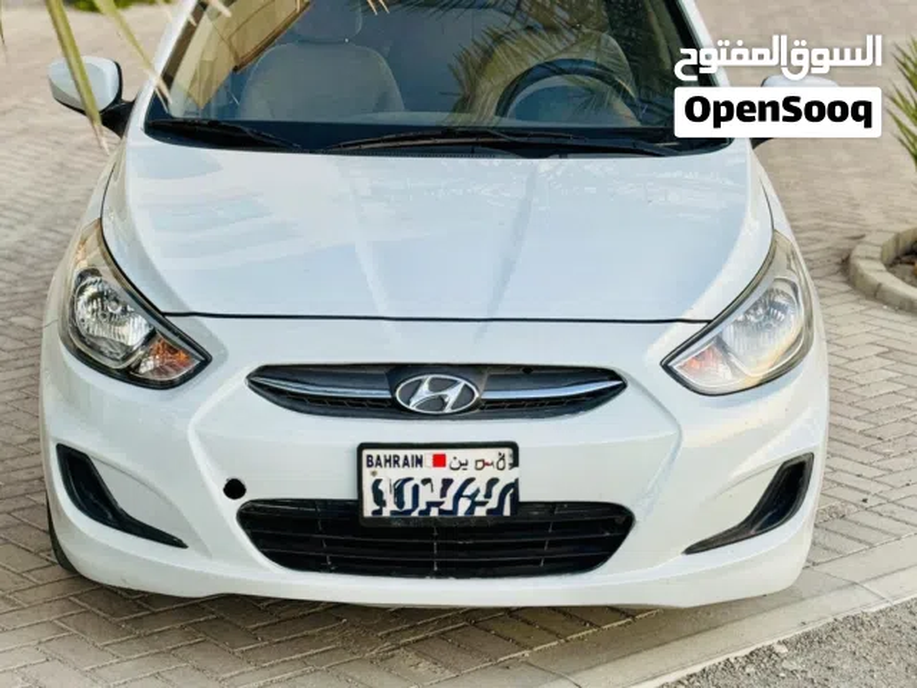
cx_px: 458
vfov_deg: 30.3
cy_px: 344
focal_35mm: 48
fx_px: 1272
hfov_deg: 39.7
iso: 64
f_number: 1.78
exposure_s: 1/50
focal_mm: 6.76
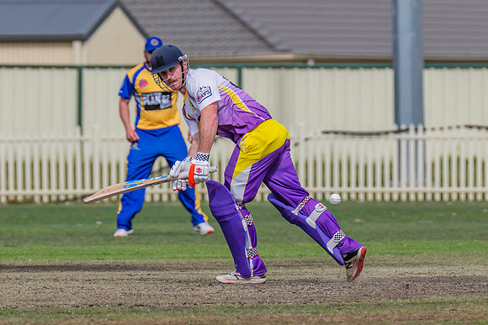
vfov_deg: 1.9
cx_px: 298
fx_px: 9712
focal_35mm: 716
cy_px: 146
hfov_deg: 2.9
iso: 800
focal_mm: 460
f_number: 8
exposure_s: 1/2500
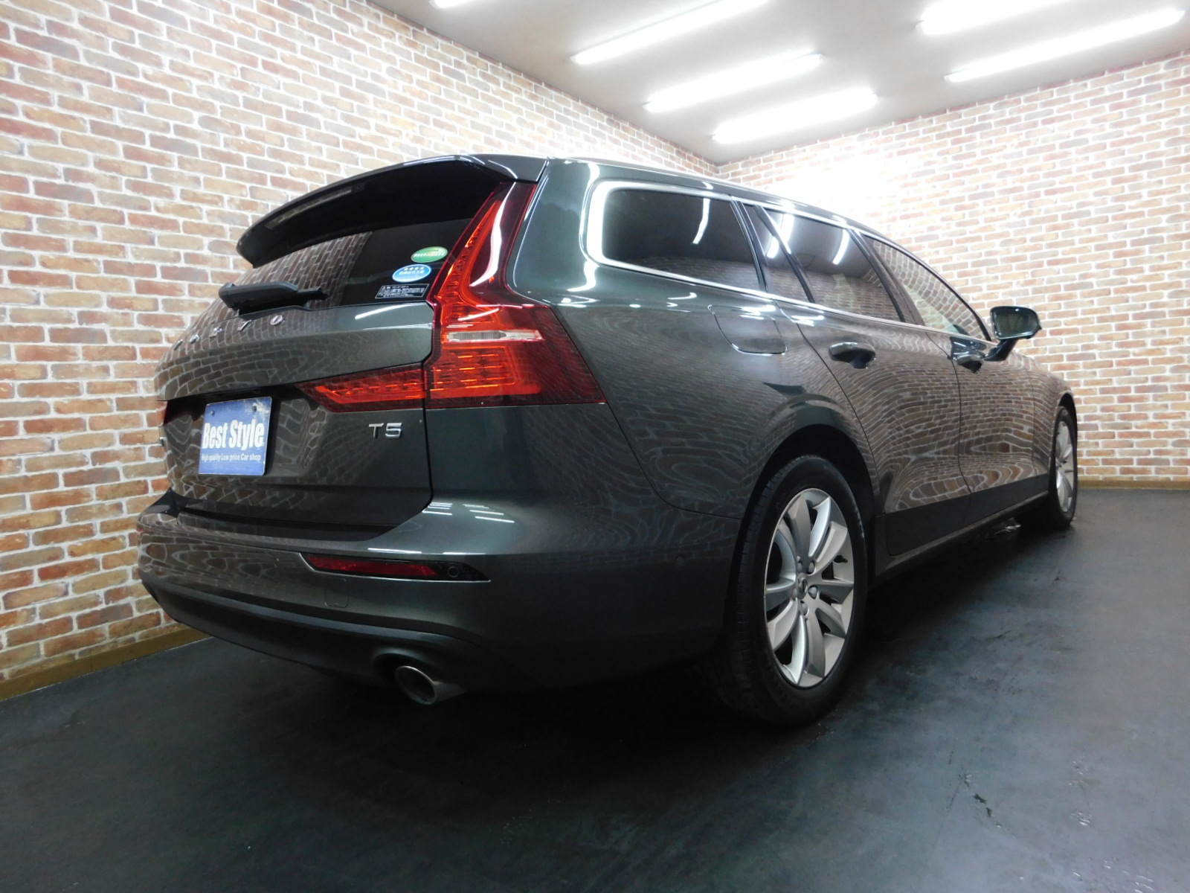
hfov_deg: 73.9
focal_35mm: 23
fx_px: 791
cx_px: 595
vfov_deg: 58.9
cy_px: 446
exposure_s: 1/30
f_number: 3
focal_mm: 4
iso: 360
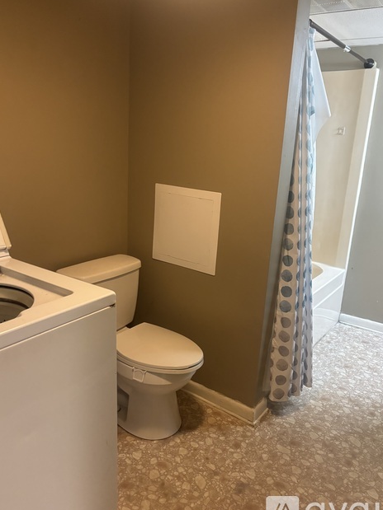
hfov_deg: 49.7
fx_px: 413
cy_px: 254
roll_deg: -4.3
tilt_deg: -16.1
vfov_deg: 63.5
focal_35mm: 28
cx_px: 193
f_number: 1.6
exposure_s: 1/60
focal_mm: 5.96
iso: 500
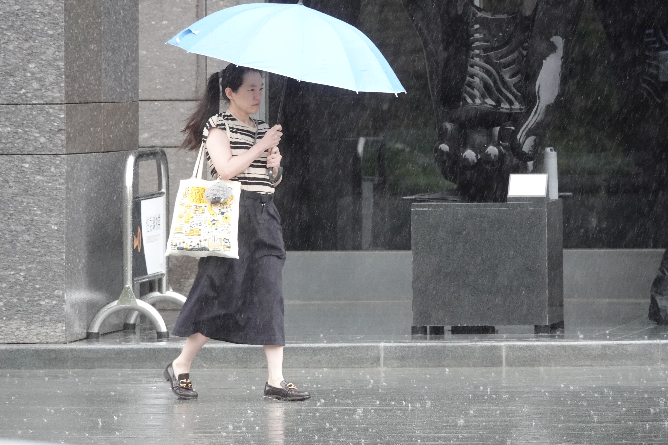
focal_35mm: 600
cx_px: 334
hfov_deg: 3.4
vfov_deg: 2.3
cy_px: 222
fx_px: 11132
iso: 1600
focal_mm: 220
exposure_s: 1/320
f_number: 5.6
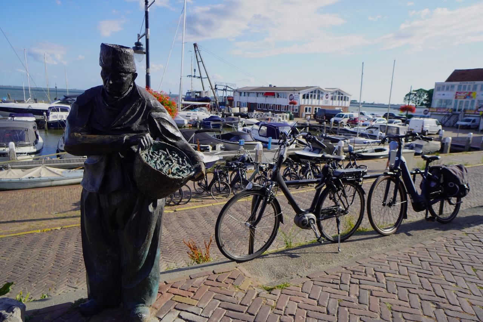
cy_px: 161
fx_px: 322
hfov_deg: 73.8
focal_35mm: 24
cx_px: 242
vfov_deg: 53.1
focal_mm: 16
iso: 100
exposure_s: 1/400
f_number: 5
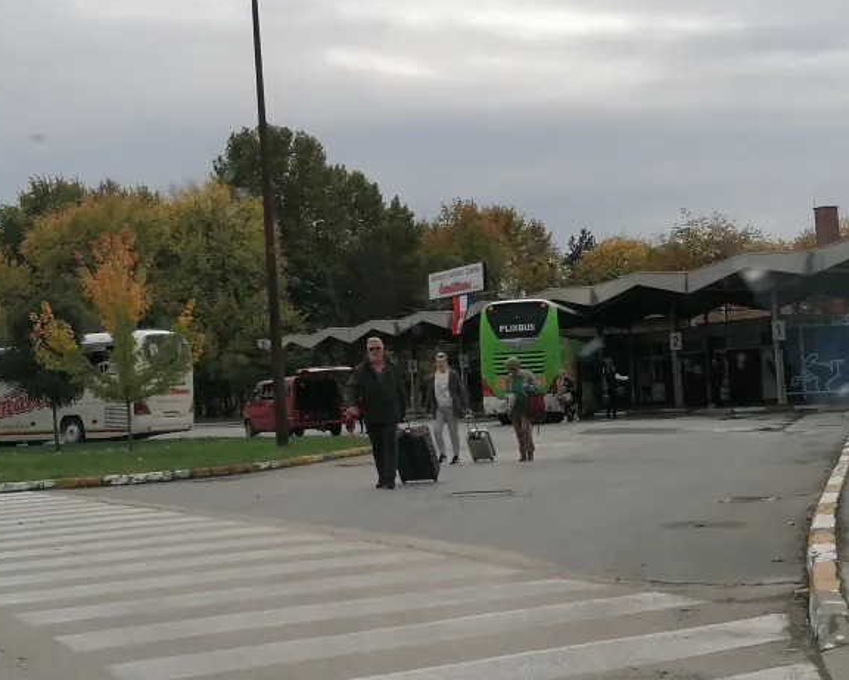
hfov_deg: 30.5
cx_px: 438
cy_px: 339
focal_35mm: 62
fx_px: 1558
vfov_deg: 24.6
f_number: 1.8
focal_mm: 4.75
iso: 50
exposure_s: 1/1002
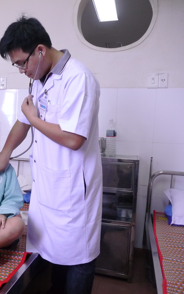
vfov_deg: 49.3
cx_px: -1
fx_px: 321
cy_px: 146
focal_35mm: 40
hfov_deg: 29.8
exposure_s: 1/100
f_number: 4.5
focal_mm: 14
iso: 1000
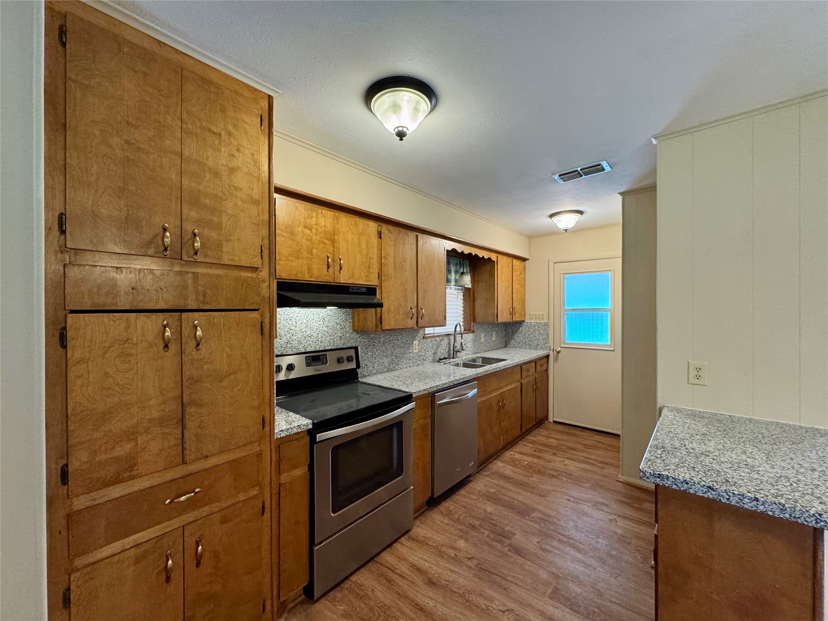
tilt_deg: -1.5
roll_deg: +0.4
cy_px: 310
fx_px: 335
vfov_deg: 85.7
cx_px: 414
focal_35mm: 14
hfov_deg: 102.1
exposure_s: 1/60
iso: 500
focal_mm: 2.22
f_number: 2.2
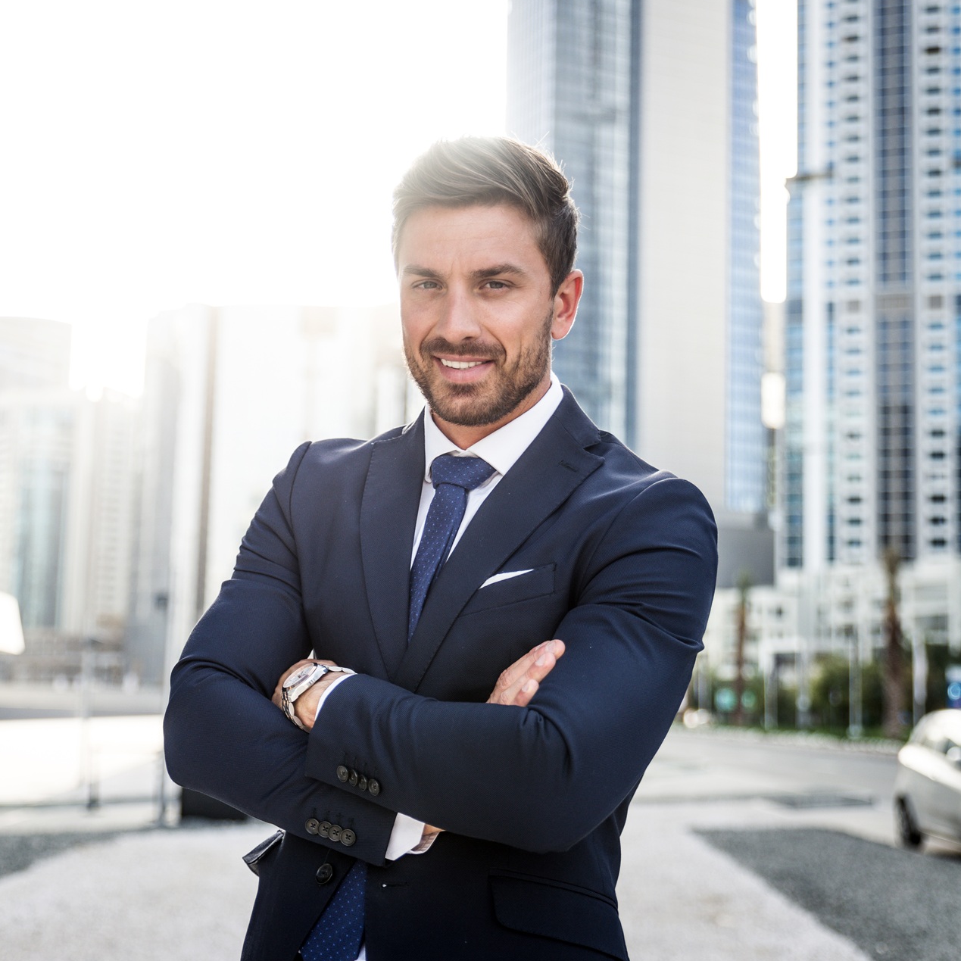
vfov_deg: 31.6
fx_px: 1696
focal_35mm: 54
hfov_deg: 31.6
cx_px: 418
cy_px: 480
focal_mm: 42
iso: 160
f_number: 2.8
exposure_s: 1/800
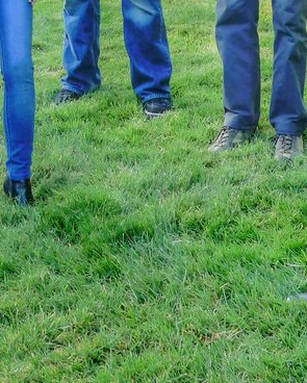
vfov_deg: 20.7
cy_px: -147
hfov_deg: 18.7
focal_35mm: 82
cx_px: 214
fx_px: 930
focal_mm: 6
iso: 160
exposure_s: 1/800
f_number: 3.5
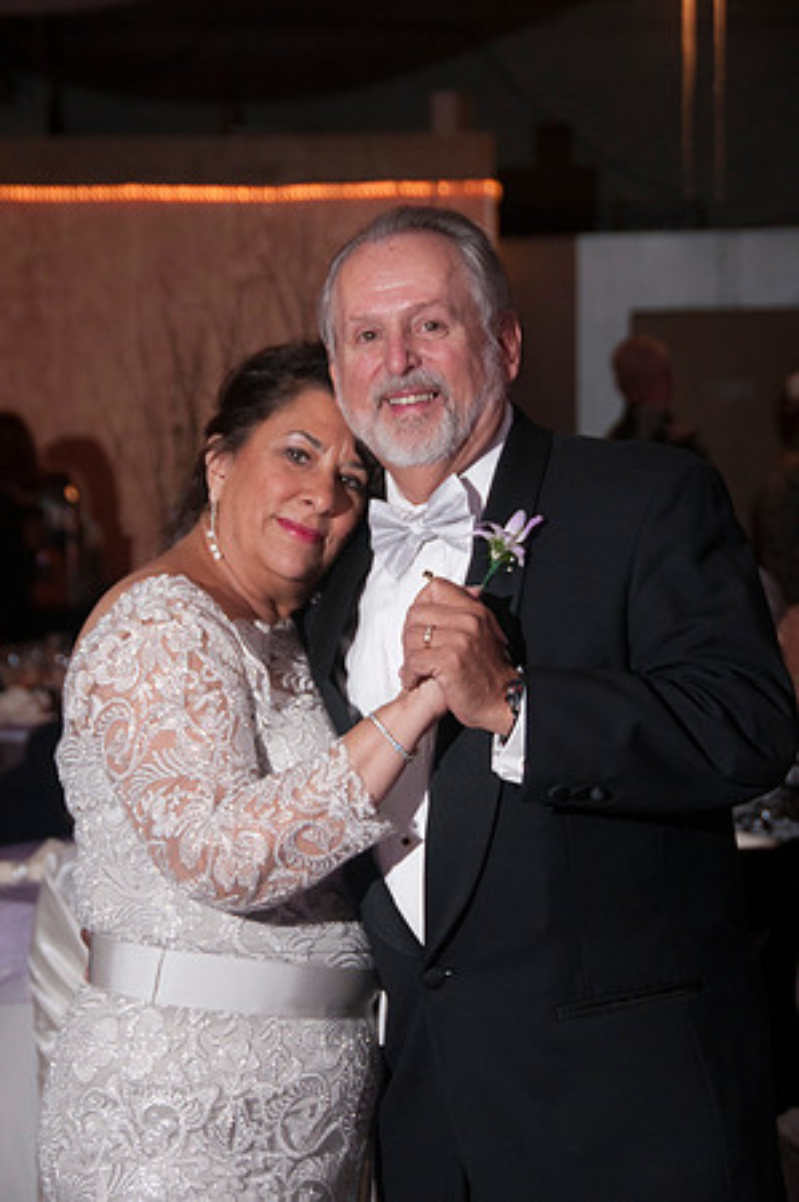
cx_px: 400
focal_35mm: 105
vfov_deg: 19.5
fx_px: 3503
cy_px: 601
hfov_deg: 13.0
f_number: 5.6
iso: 400
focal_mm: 70
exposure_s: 1/30
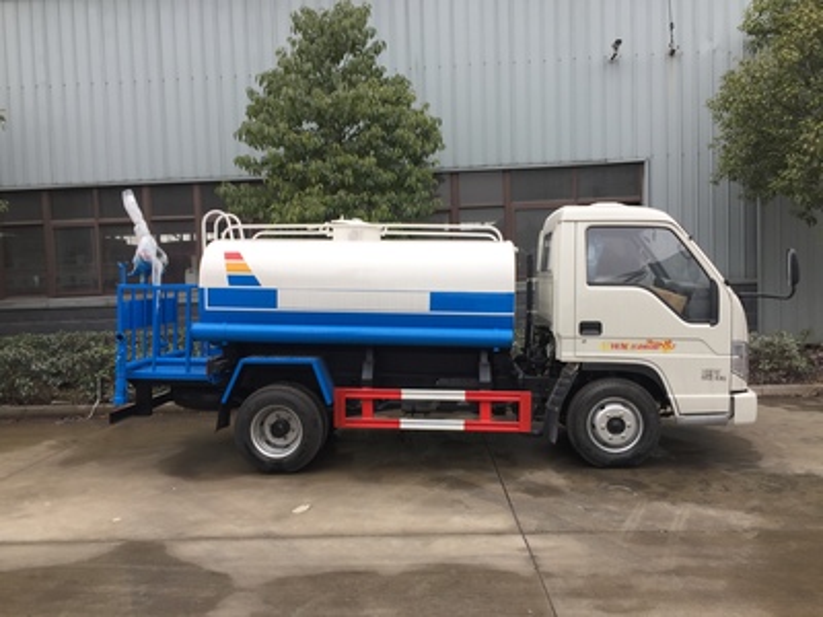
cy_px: 308
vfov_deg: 48.2
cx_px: 412
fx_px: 689
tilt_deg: -3.2
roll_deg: +1.4
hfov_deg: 61.7
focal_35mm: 29
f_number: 2.2
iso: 32
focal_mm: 4.15
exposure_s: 1/147
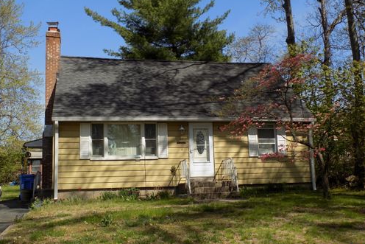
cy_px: 121
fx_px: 436
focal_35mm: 43
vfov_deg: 31.2
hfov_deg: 45.4
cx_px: 182
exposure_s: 1/640
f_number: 3.6
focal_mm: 7.3
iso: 80
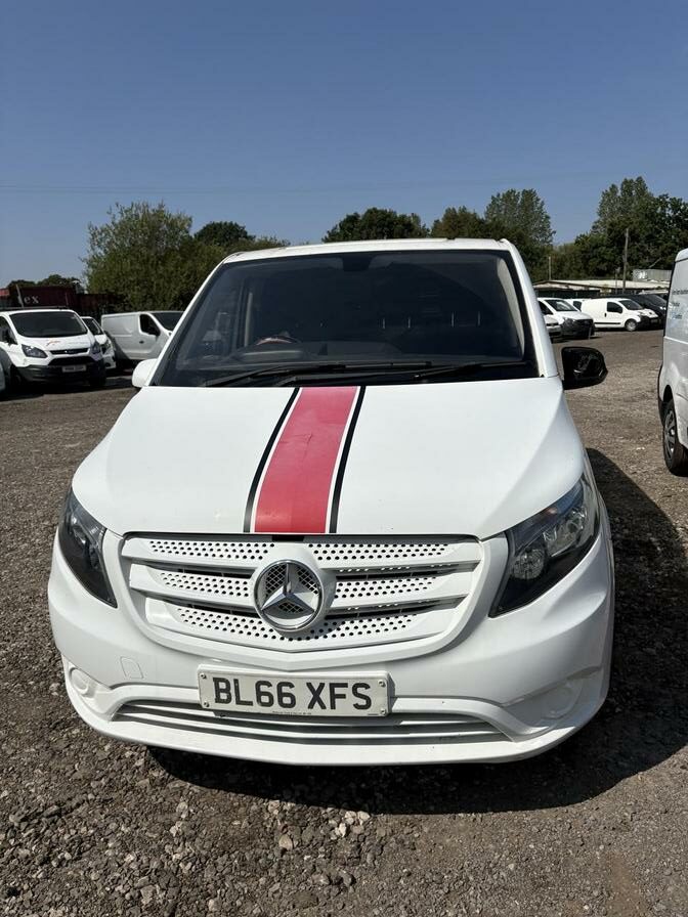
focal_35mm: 26
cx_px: 344
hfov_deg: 53.1
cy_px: 458
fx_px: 689
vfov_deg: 67.3
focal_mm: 5.96
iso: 50
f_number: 1.6
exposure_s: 1/10101
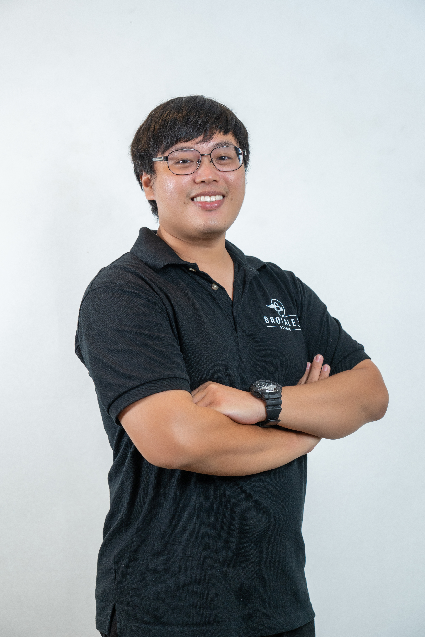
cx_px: 212
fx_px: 1239
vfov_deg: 28.8
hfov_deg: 19.5
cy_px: 318
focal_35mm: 70
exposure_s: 1/100
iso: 500
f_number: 5.6
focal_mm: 70
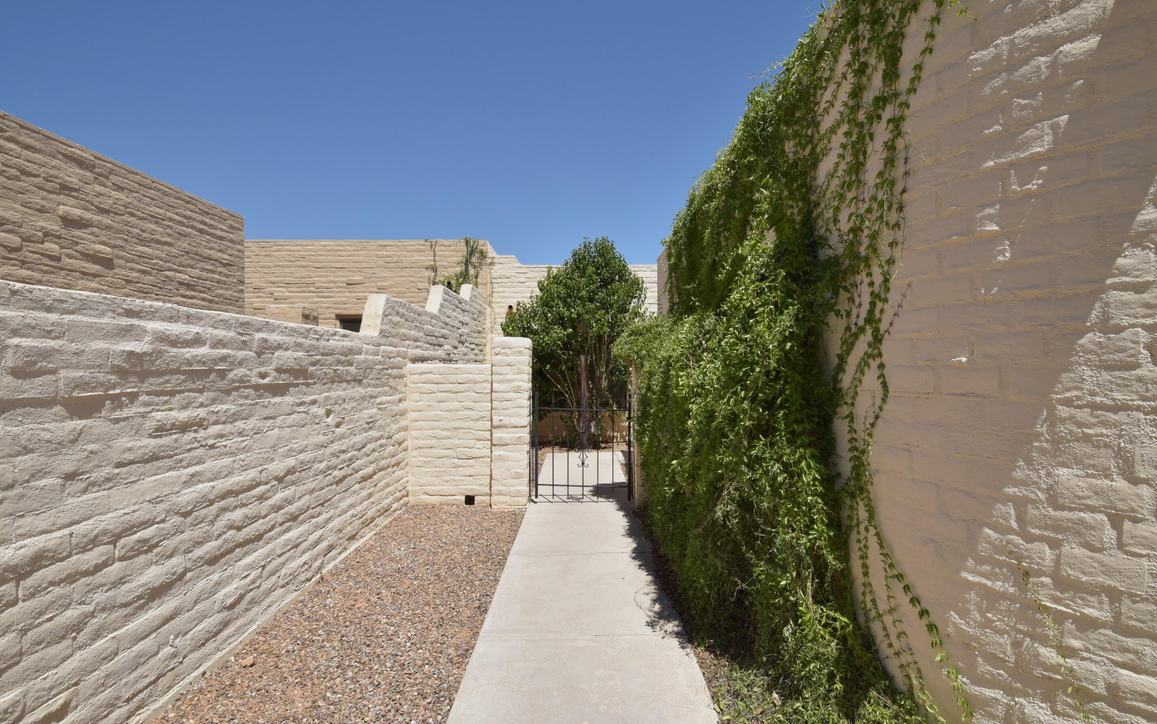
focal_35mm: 16
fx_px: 505
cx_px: 587
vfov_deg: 71.2
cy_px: 384
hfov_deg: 97.8
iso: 400
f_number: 9
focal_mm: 10
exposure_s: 1/800
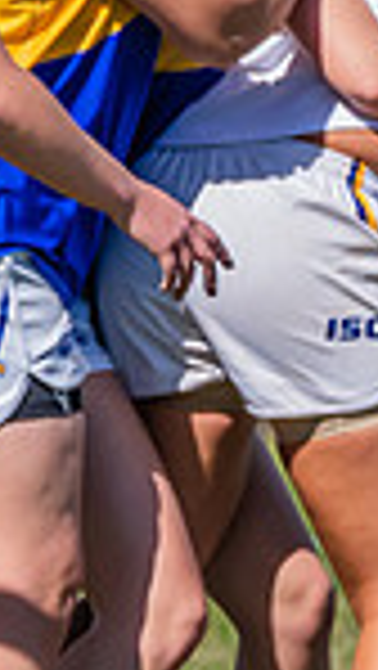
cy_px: 356
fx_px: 53793
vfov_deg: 0.7
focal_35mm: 3024
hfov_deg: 0.4
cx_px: 702
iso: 800
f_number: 11
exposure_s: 1/1600
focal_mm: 460
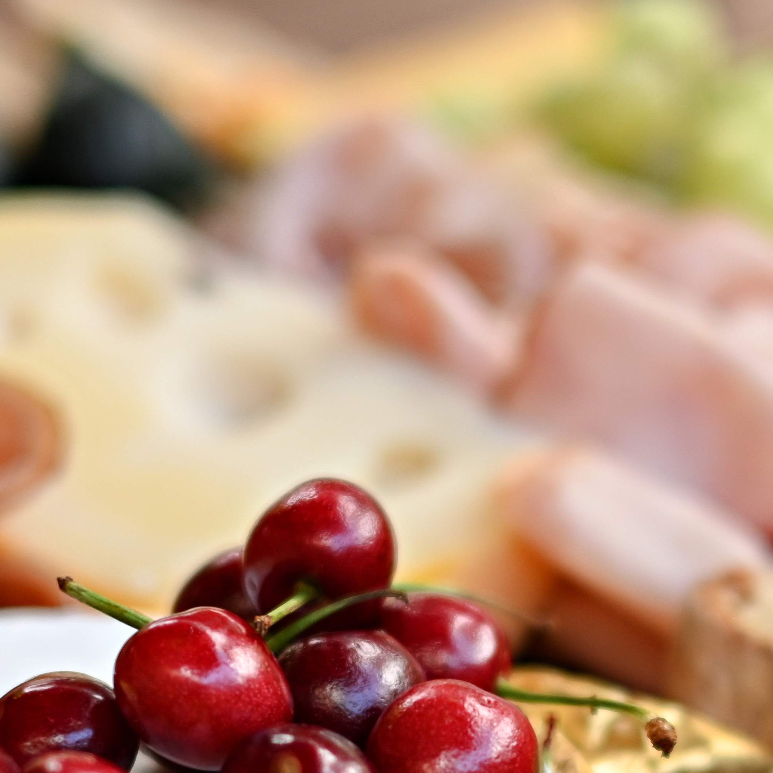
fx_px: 3385
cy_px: 796
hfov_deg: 13.0
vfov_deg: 12.8
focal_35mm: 134
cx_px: 559
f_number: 2
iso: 250
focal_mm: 40
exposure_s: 1/640
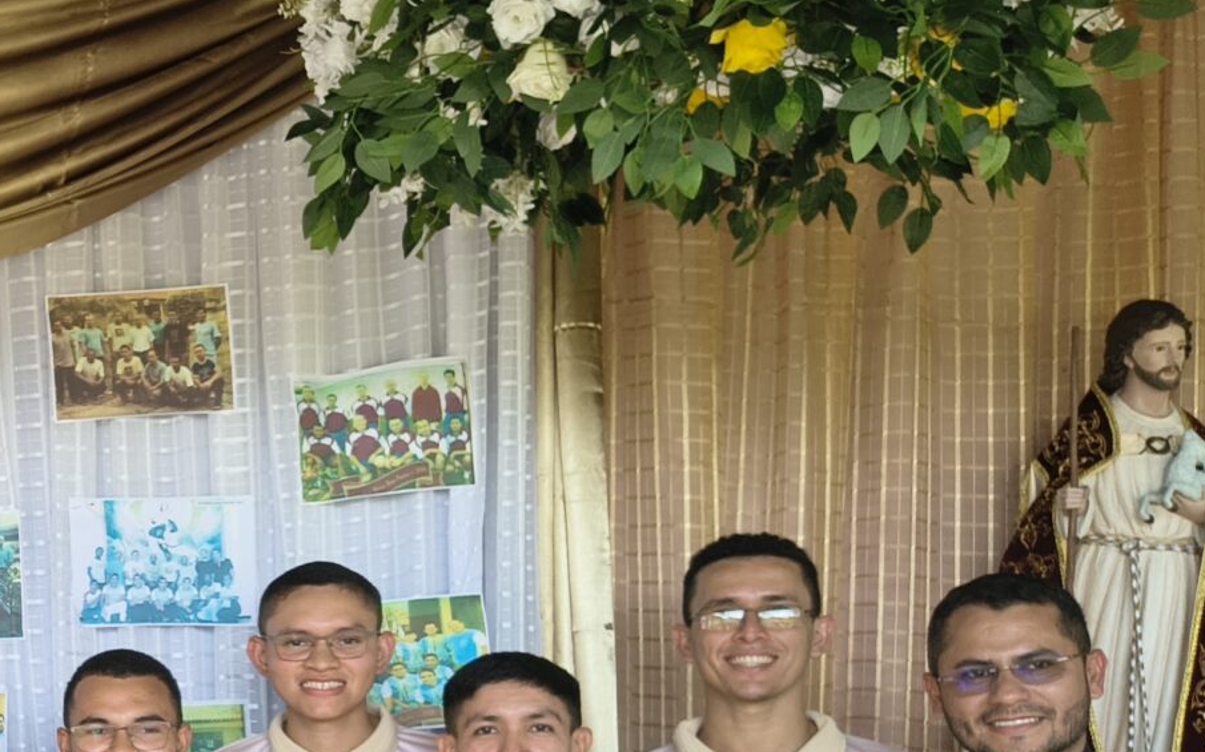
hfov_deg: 24.3
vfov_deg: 17.8
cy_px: 704
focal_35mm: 72
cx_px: -441
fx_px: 2364
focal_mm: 5.56
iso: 151
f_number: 1.8
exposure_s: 1/100
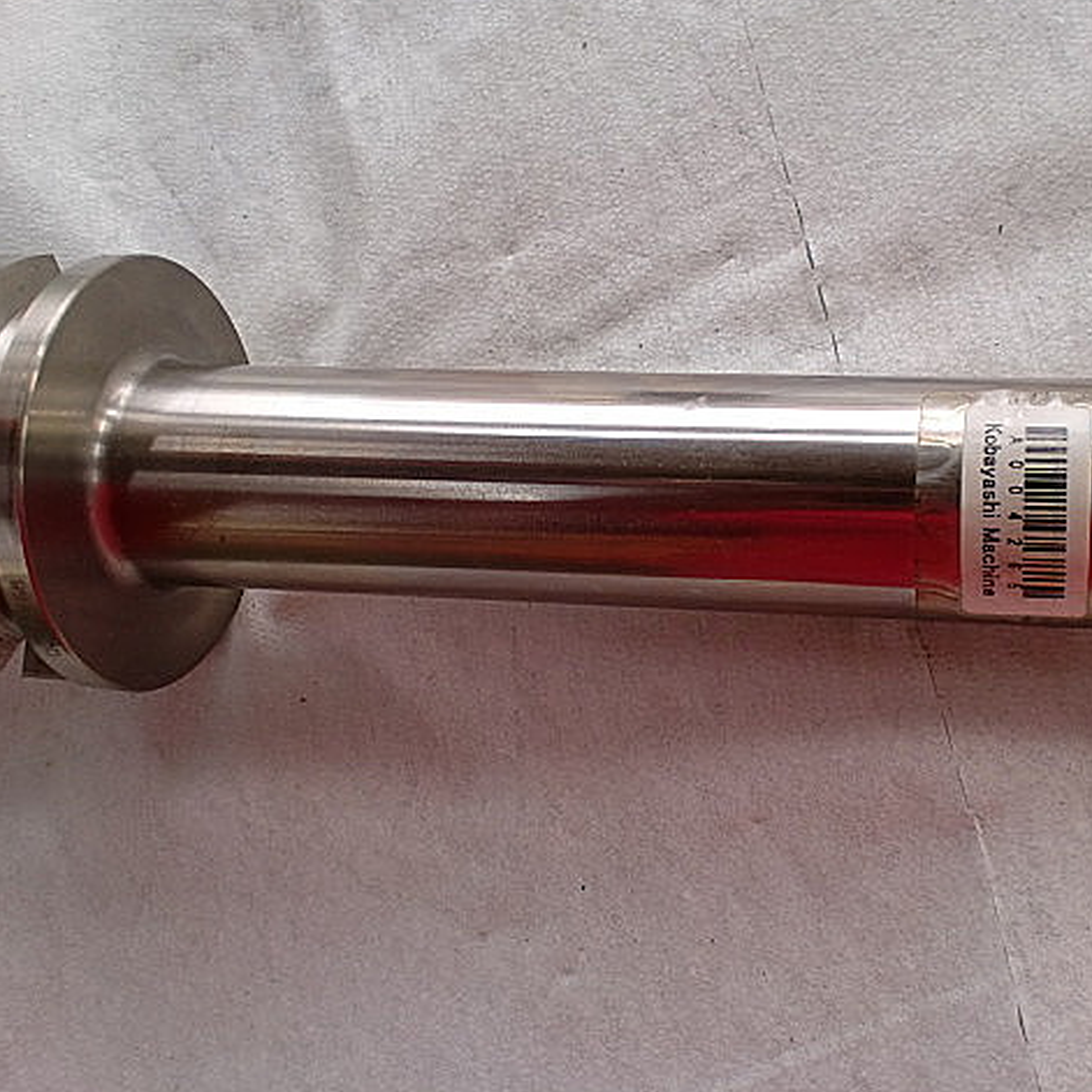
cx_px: 714
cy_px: 540
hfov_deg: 39.6
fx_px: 1499
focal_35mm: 42
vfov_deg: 40.0
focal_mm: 6.3
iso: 64
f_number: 3.1
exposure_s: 1/80
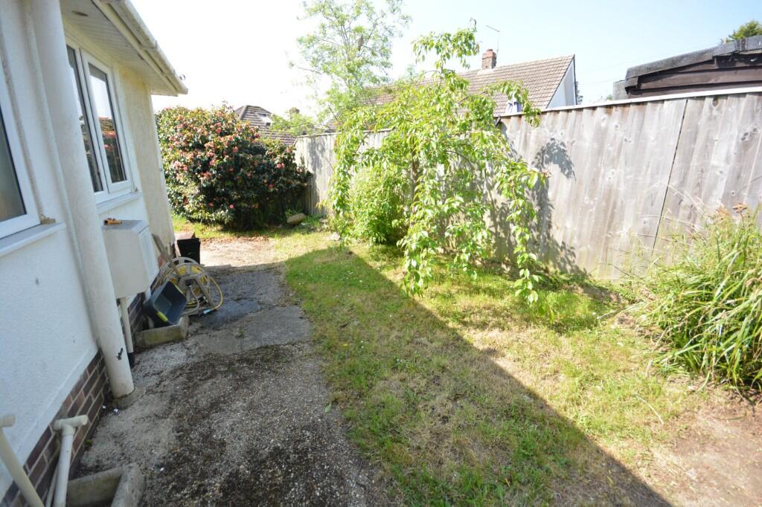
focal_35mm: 15
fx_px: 317
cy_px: 254
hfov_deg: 100.4
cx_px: 381
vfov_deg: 77.3
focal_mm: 10
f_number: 8
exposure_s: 1/250
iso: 400
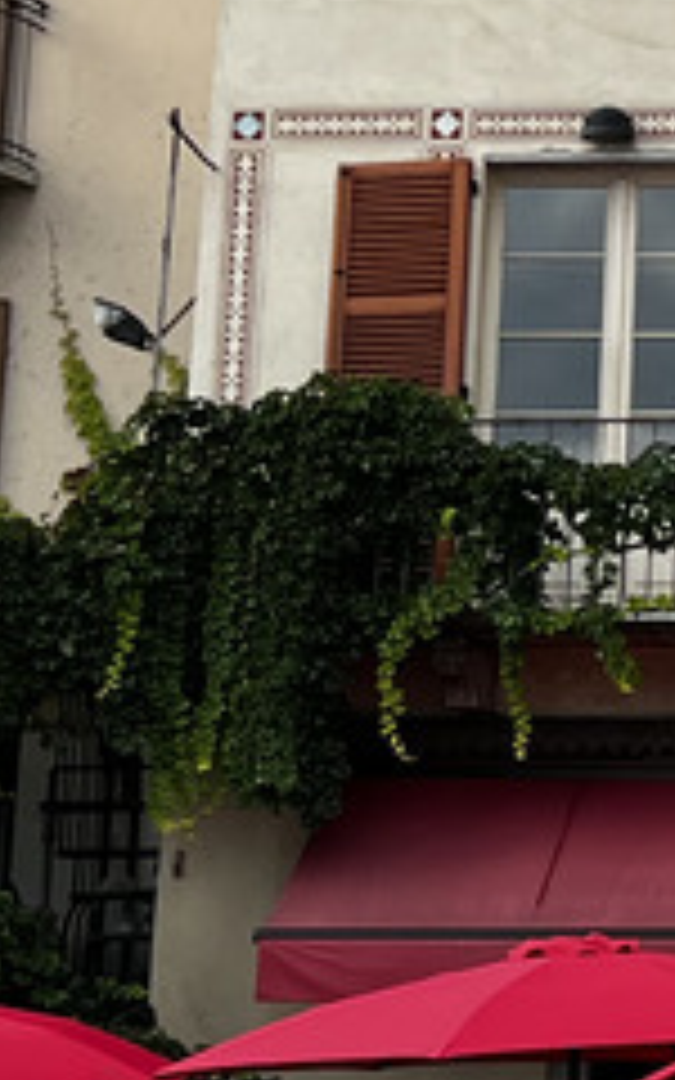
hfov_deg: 9.0
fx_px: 4062
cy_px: 189
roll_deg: +0.6
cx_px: 1292
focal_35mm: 138
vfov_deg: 15.0
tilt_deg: +13.6
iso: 50
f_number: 1.5
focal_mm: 5.7
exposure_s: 1/1972
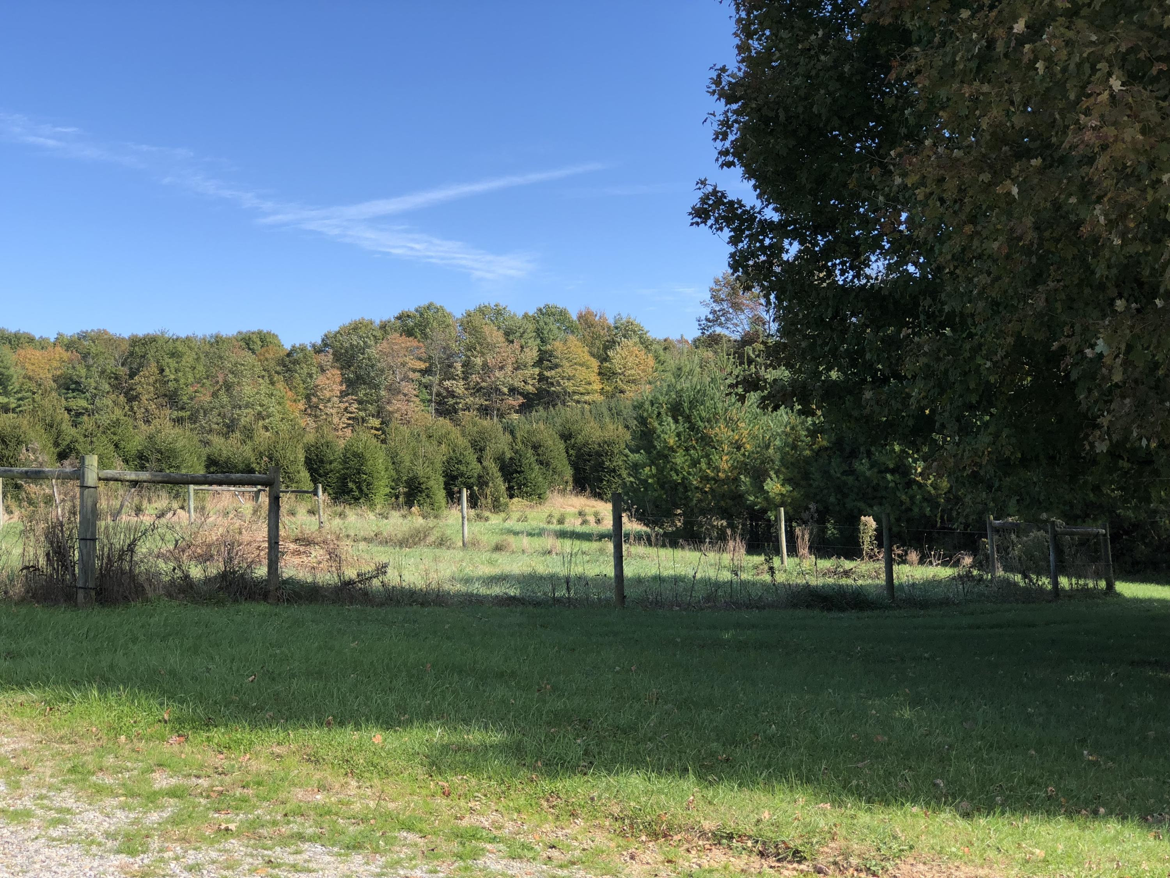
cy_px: 439
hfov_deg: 33.8
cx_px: 585
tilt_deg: +1.5
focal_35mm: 57
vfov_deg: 25.7
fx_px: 1927
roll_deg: +2.3
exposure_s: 1/343
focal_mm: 6.6
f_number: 2.8
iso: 20
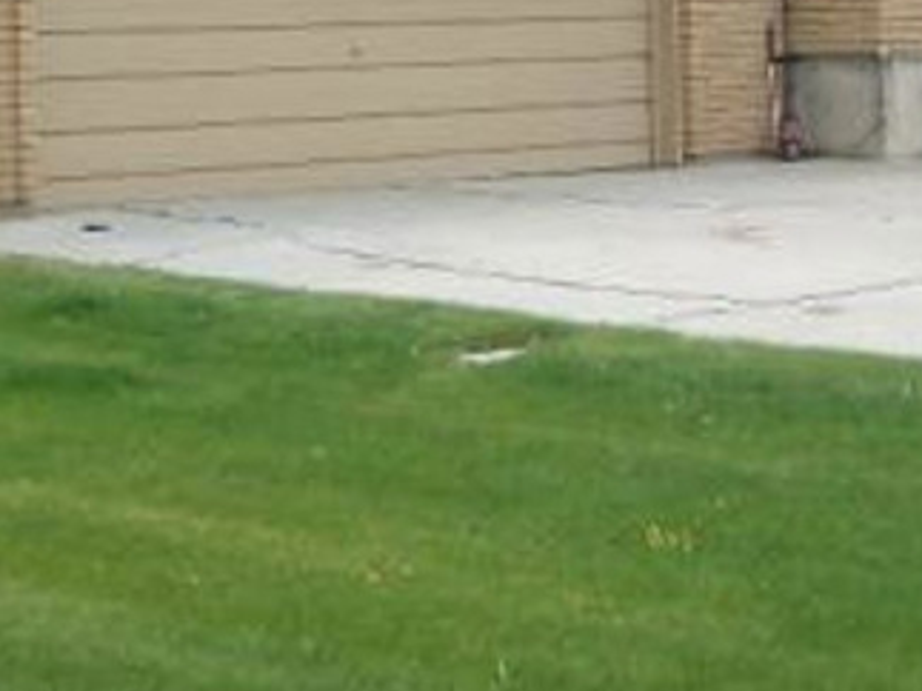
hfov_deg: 17.7
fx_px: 2955
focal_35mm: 111
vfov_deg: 13.2
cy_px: 3
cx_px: 637
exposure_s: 1/150
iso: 80
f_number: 7.2
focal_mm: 5.8
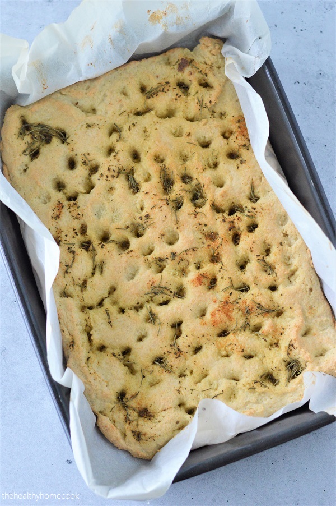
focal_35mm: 75
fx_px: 1052
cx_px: 168
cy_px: 253
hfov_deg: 18.2
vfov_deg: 27.0
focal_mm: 50
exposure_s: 1/500
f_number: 2.8
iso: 1250
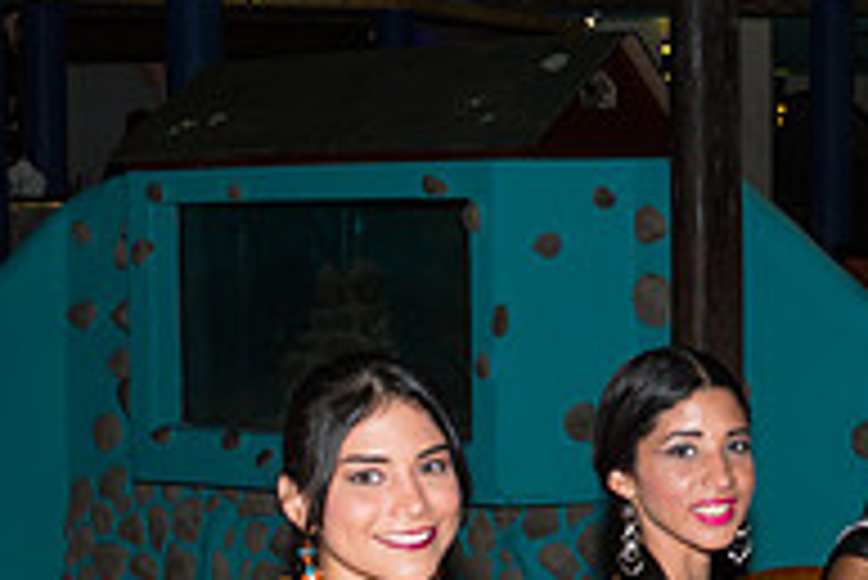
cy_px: 348
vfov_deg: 14.3
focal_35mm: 96
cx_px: 639
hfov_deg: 21.1
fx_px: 2316
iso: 400
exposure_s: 1/100
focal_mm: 32
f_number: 5.6
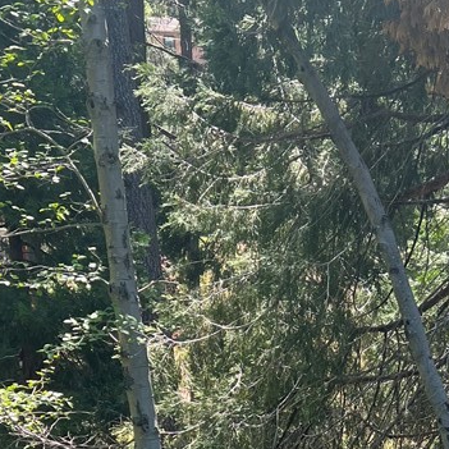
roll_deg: +0.1
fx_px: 983
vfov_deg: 23.8
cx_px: 380
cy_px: 517
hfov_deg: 25.1
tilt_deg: -11.1
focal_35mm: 67
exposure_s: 1/575
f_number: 1.5
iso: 50
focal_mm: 5.7
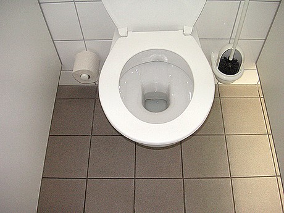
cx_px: 142
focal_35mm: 37
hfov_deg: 50.1
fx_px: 304
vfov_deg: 38.7
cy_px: 106
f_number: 2.8
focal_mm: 6.1
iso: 160
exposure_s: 1/45
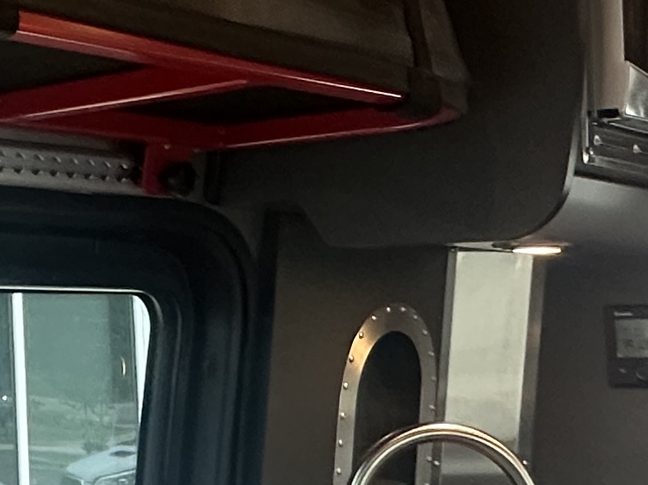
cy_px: 229
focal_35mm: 75
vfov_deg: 19.6
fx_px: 1403
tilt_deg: +6.3
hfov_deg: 22.9
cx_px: -209
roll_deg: +0.7
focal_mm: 2.22
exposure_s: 1/99
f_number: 2.2
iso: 320
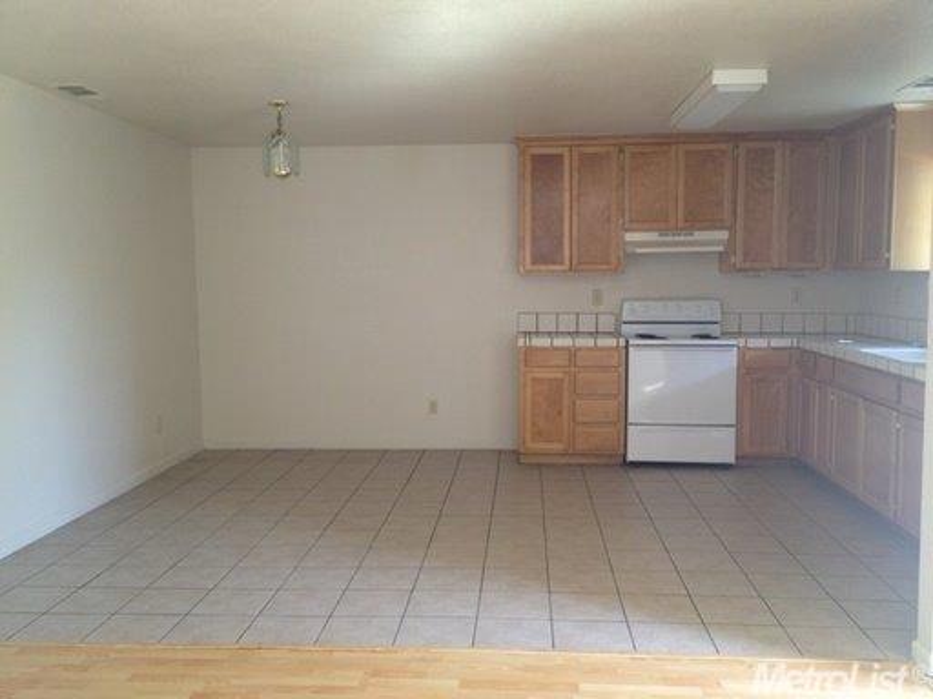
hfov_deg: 52.6
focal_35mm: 35
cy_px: 350
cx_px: 466
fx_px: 943
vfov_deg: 40.7
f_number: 2.4
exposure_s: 1/20
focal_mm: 4.28
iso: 50
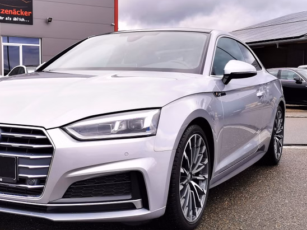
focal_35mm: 54
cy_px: 124
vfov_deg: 27.0
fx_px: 479
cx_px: 94
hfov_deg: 35.1
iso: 50
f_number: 1.8
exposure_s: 1/1326
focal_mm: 5.58
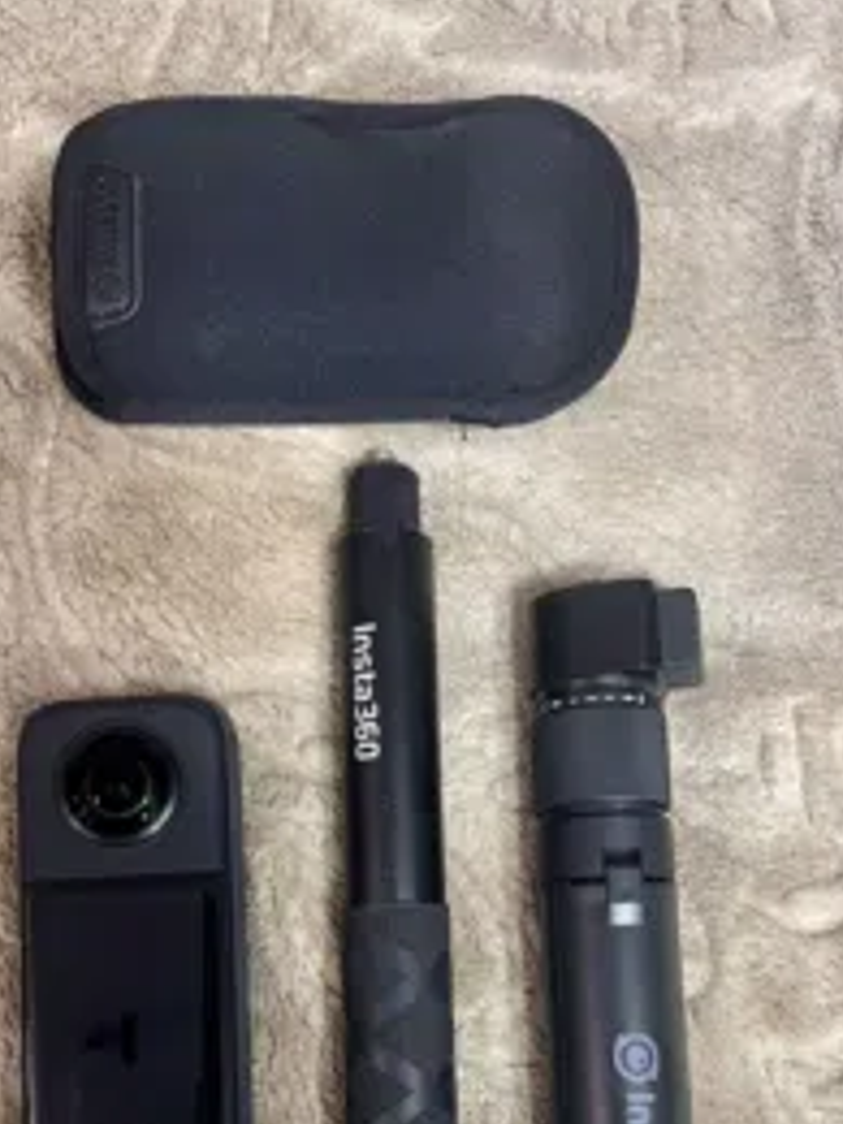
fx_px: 1299
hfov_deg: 36.0
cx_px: 441
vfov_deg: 45.5
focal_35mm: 40
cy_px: 813
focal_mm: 5.7
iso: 320
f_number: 1.5
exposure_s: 1/60
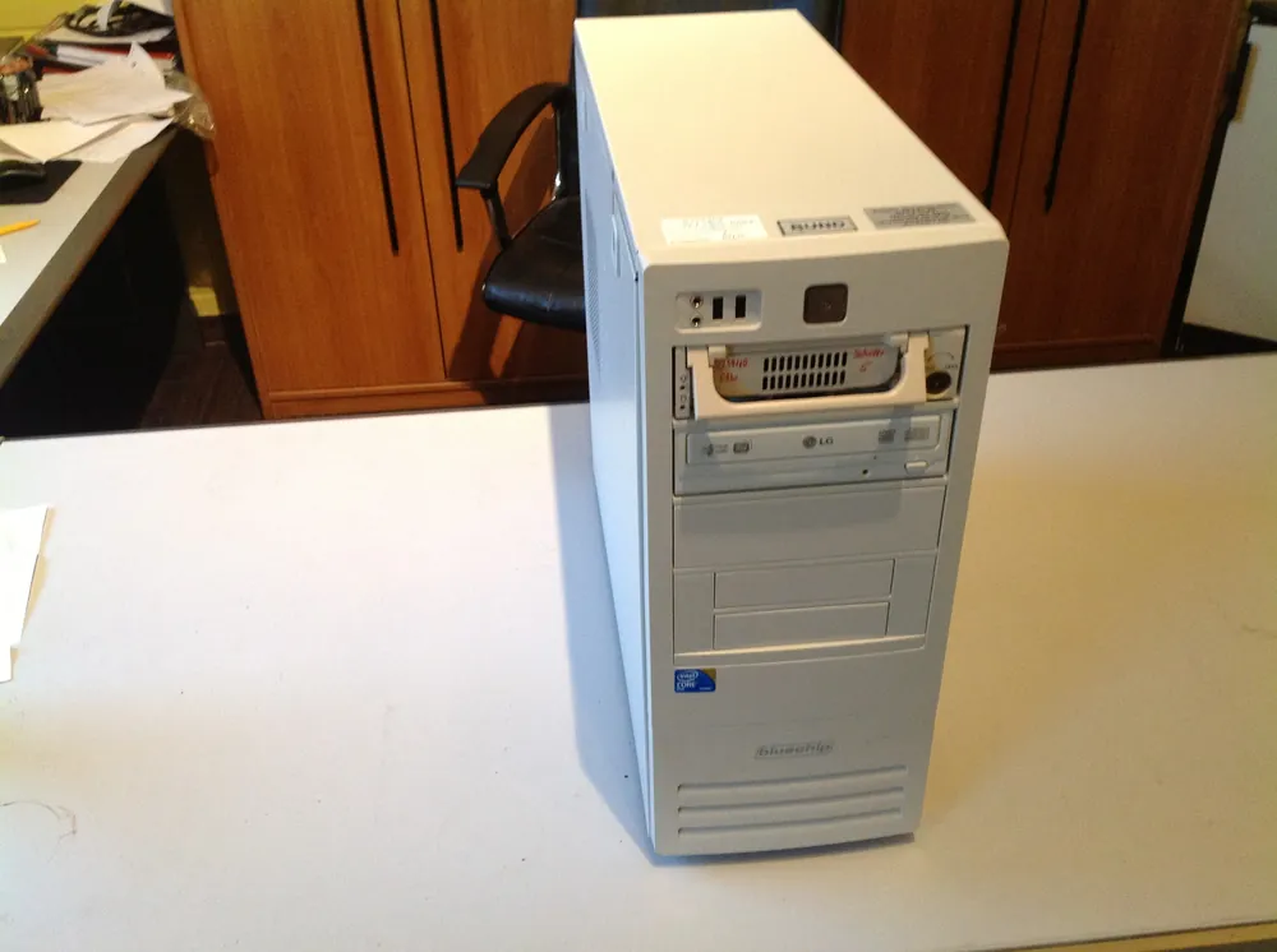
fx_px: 1289
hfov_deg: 52.7
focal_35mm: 35
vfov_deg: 40.6
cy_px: 476
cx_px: 638
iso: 200
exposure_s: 1/15
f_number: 2.4
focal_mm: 4.28
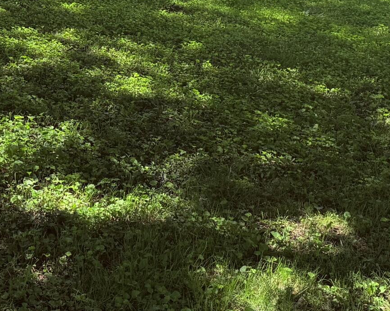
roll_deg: +1.5
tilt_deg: +0.4
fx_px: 935
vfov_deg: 17.3
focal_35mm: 81
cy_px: -140
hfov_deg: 23.3
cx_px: 85
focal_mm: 6.76
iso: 100
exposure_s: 1/1211
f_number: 1.78
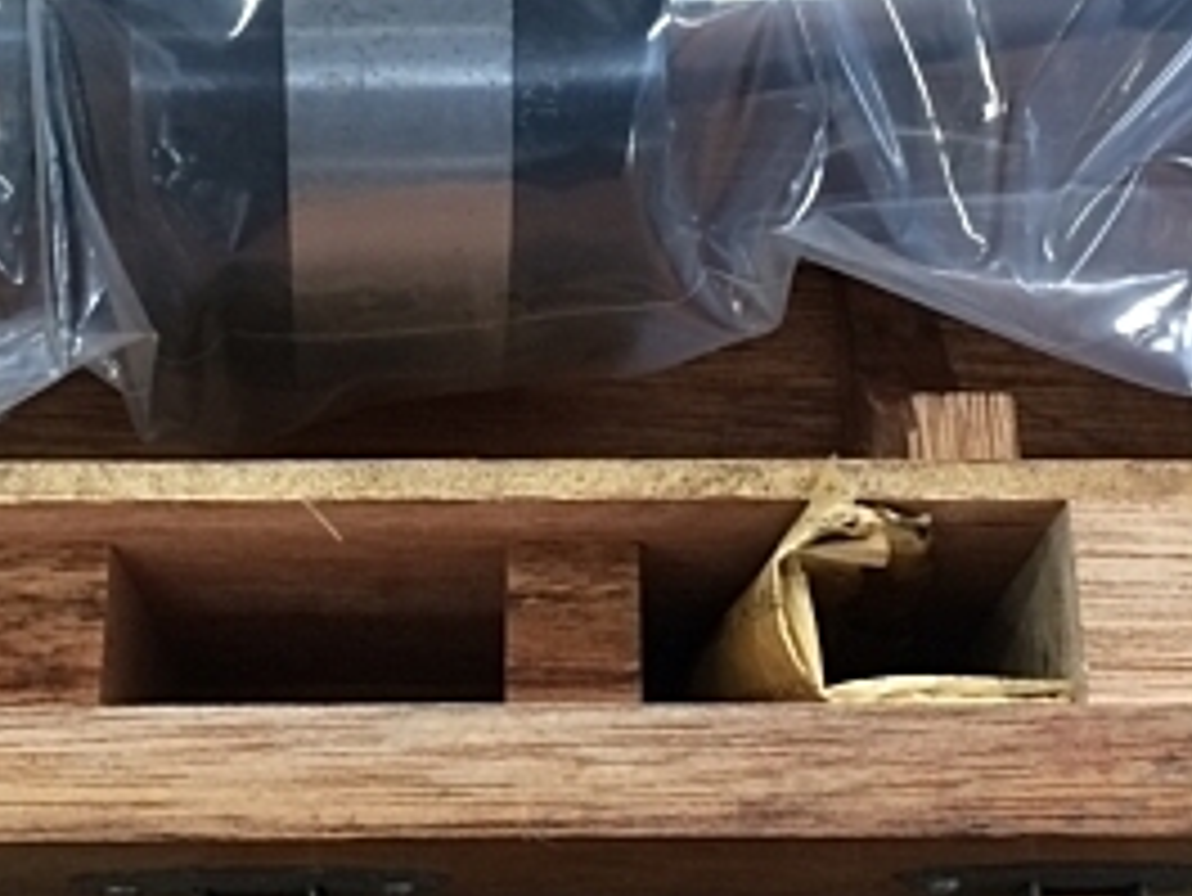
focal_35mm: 70
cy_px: 158
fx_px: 2412
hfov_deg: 27.8
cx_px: 630
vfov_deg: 20.7
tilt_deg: -65.7
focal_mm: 4.15
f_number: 2.2
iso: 50
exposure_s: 1/30
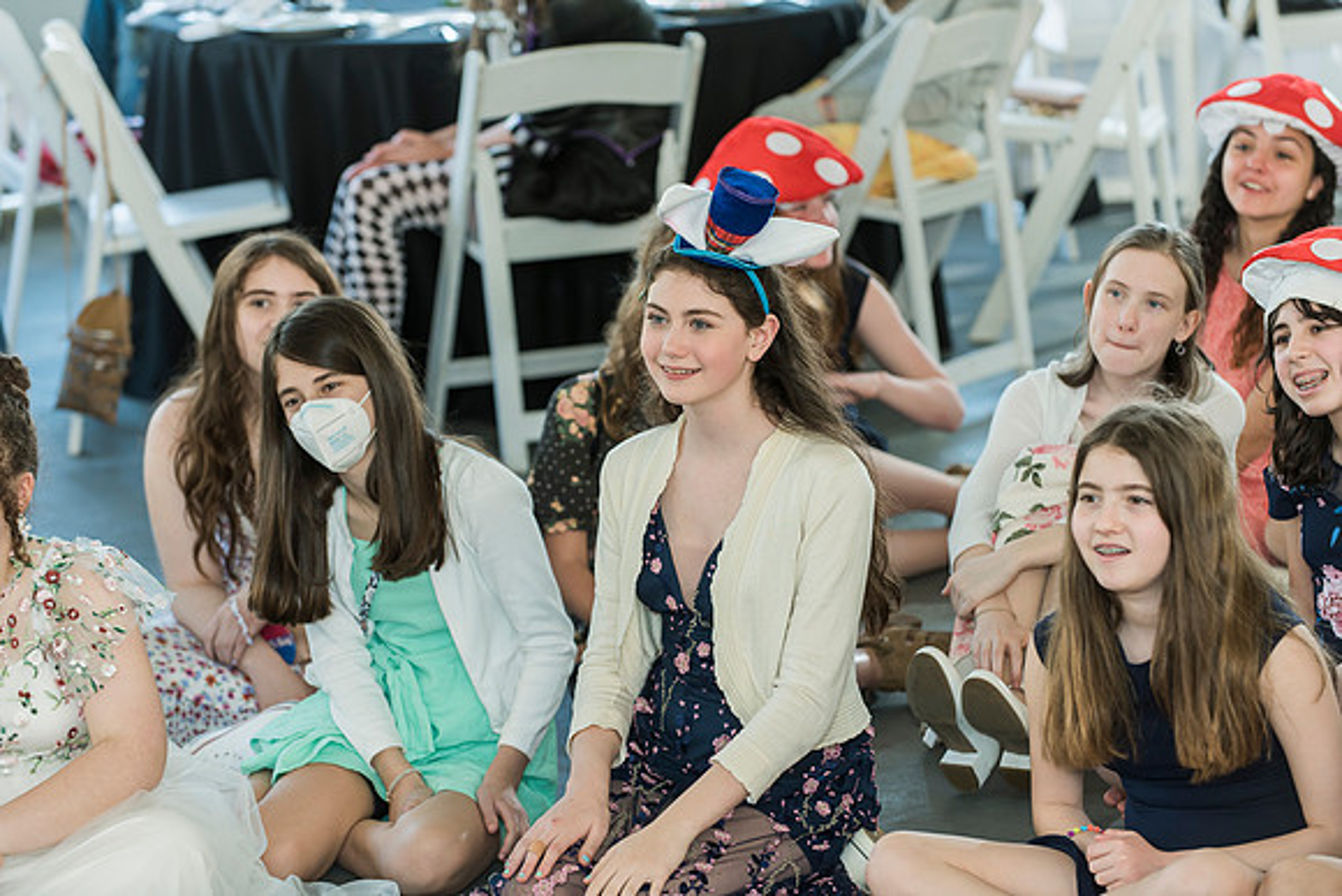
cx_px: 671
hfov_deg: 15.2
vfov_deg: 10.2
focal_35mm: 135
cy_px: 448
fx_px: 5033
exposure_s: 1/160
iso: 640
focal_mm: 135
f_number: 4
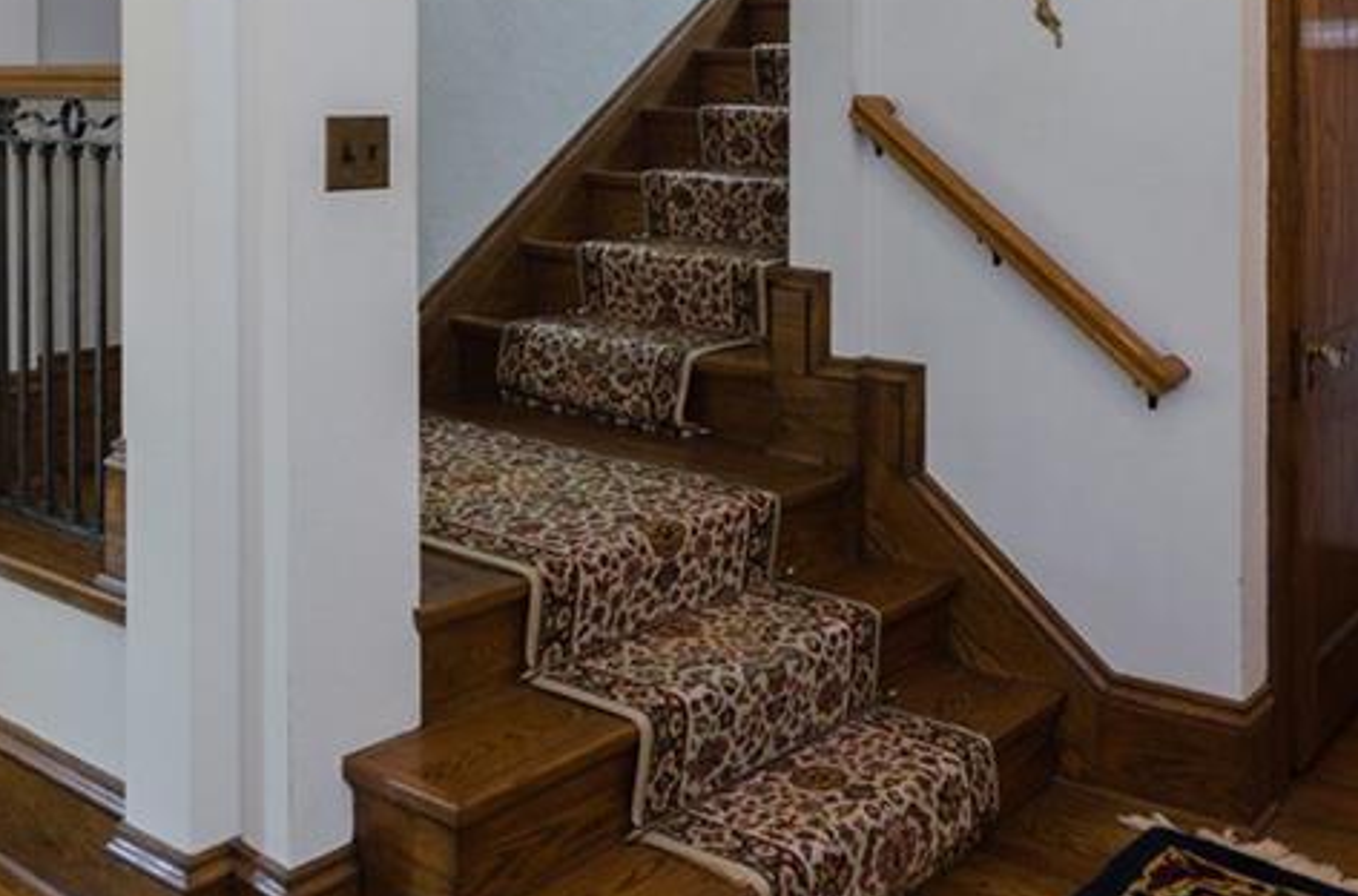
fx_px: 1466
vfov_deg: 32.8
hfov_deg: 49.4
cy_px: 148
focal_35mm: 39
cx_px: 815
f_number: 8
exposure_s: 1/13
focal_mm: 12
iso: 250
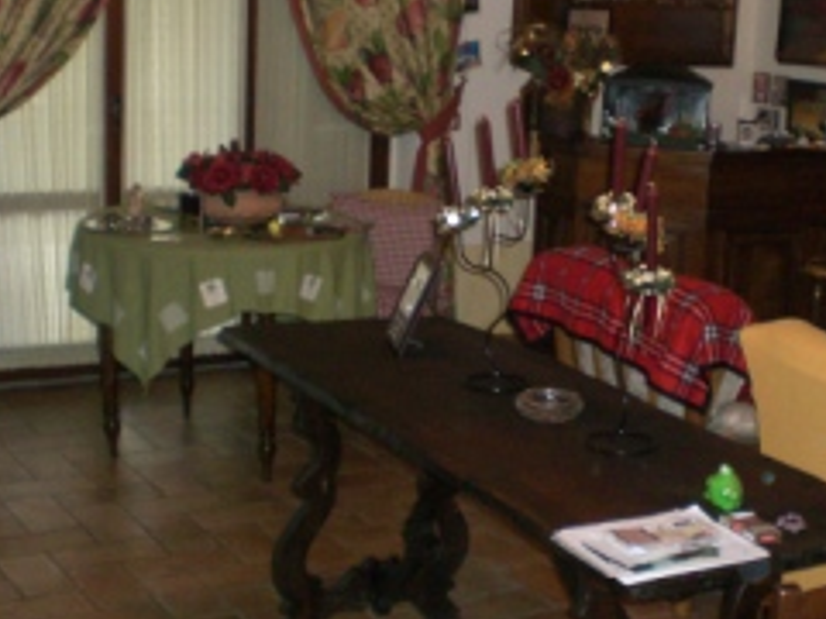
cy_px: 289
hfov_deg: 27.2
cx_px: 561
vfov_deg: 20.7
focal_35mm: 71
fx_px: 1694
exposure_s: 1/60
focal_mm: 6.3
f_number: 3.1
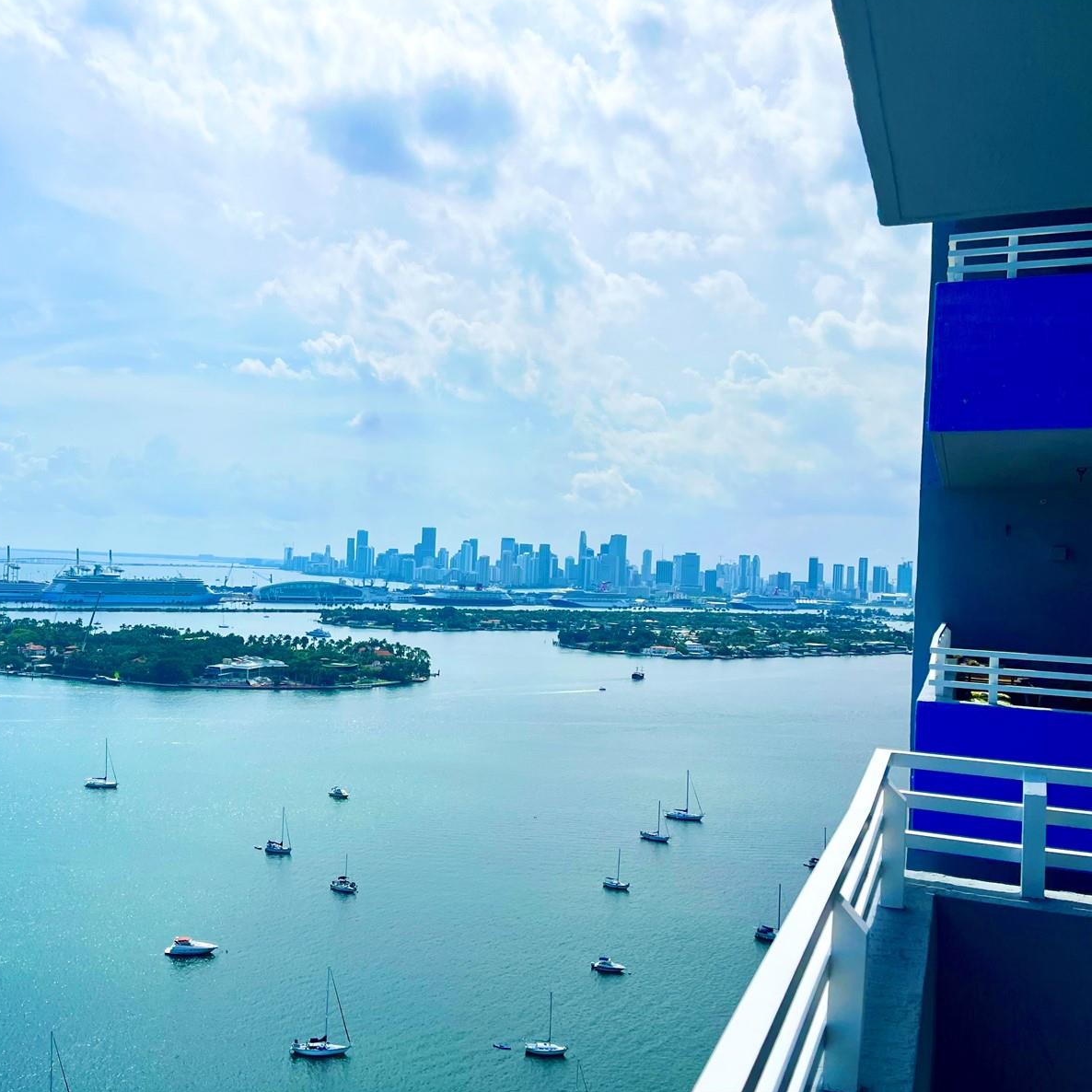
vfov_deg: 52.5
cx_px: 400
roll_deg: -2.9
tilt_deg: +0.0
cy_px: 541
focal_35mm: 31
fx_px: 1106
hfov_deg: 51.9
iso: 50
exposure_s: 1/15152
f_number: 1.6
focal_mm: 5.1
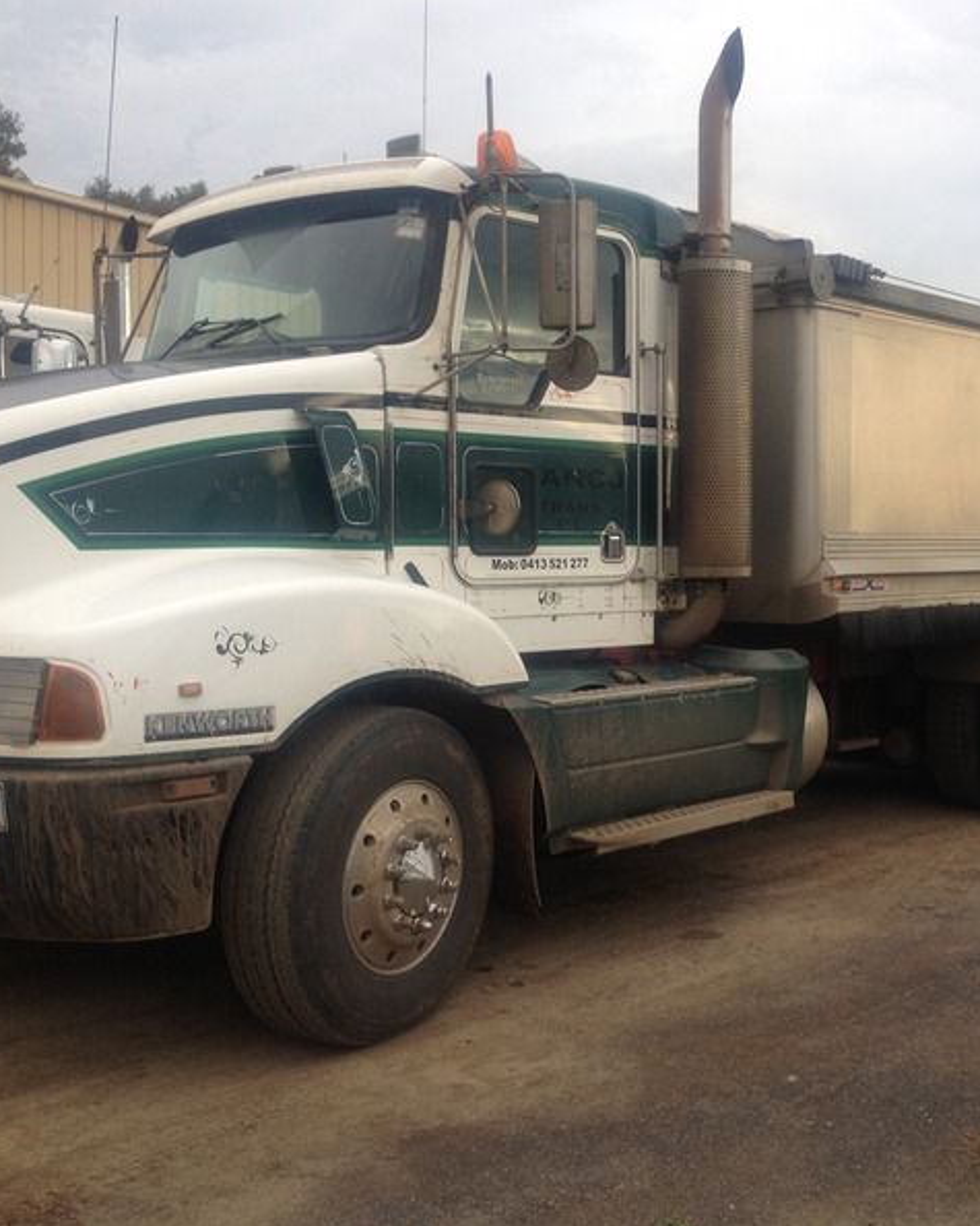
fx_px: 1668
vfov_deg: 40.3
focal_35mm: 46
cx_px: 737
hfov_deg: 32.1
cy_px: 615
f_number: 2.4
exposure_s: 1/204
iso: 64
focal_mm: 4.28
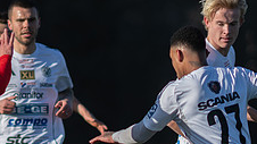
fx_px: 11419
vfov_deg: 0.7
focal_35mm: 1676
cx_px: 217
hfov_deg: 1.3
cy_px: 154
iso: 100
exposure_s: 1/1600
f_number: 3.2
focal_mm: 300
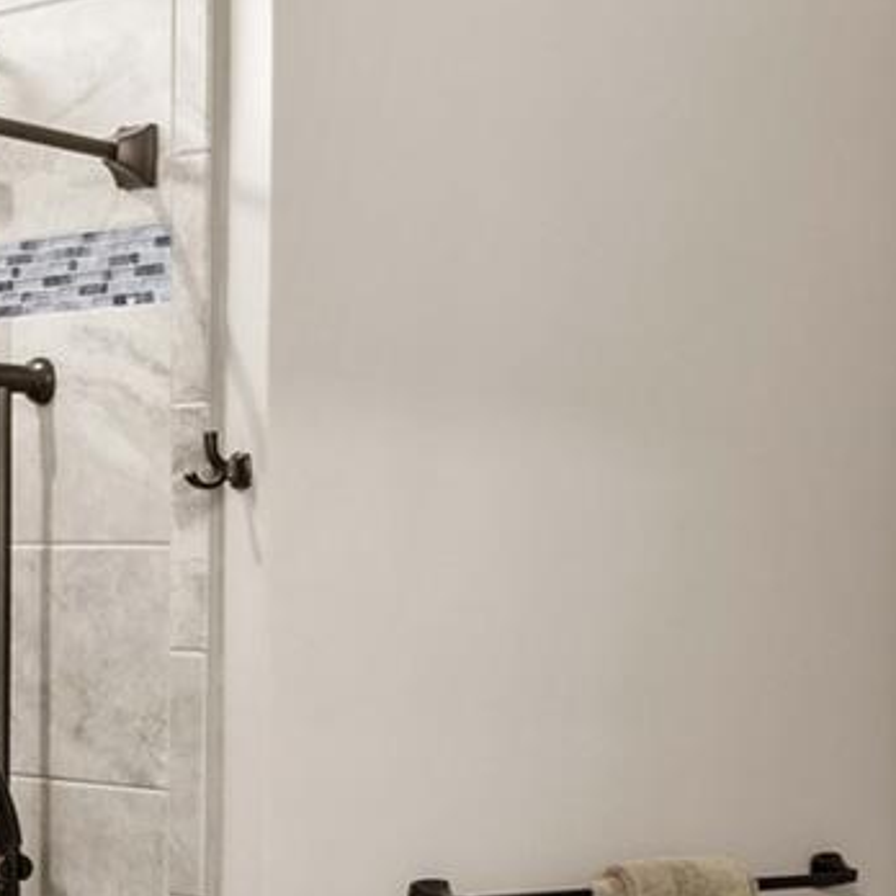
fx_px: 2343
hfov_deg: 16.1
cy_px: 722
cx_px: 1859
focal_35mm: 80
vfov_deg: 21.4
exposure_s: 1/1.25
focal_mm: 16
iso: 100
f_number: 8
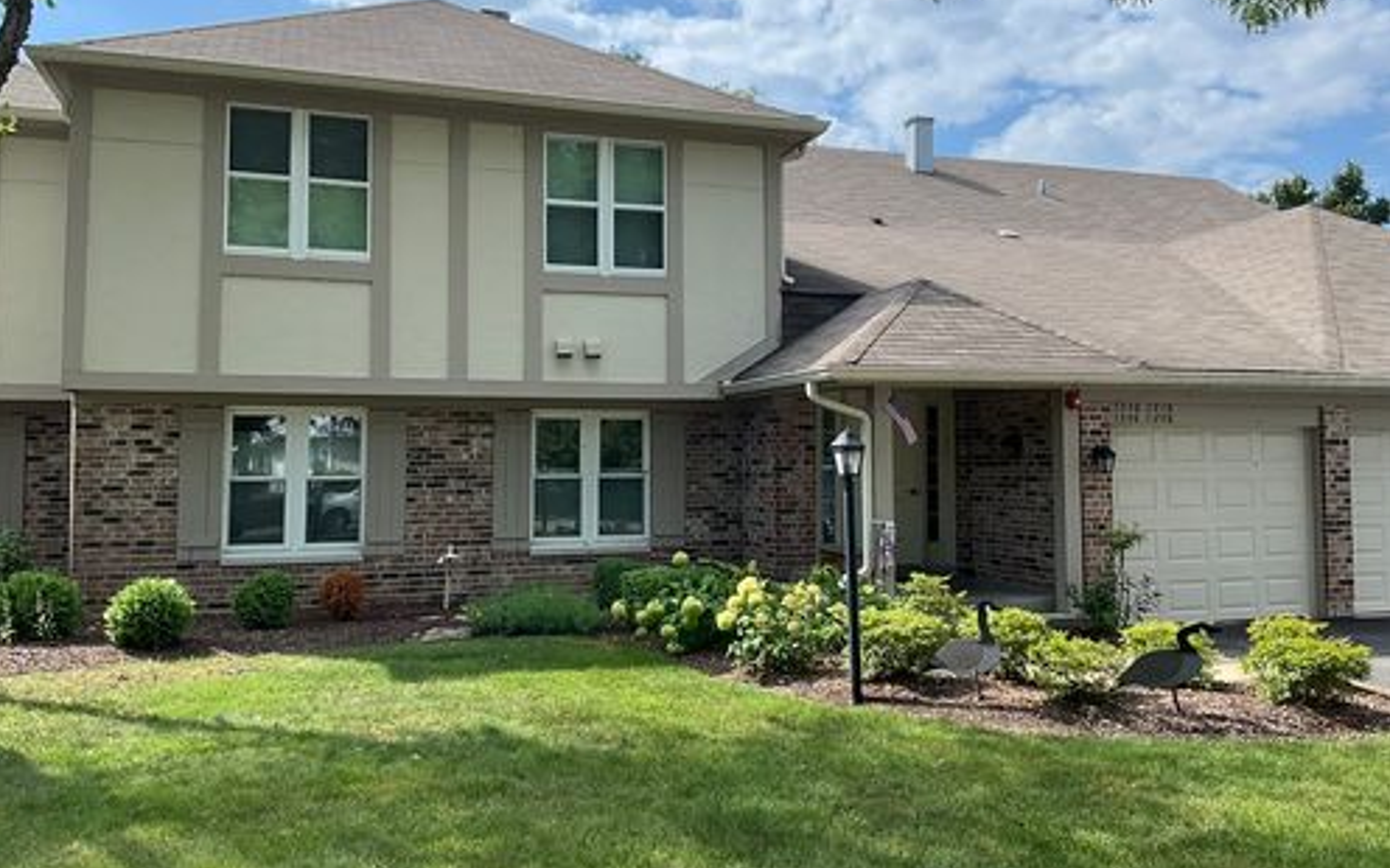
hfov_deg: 61.2
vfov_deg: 40.6
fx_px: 1174
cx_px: 692
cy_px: 391
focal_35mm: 31
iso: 25
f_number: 1.8
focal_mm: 3
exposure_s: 1/1121
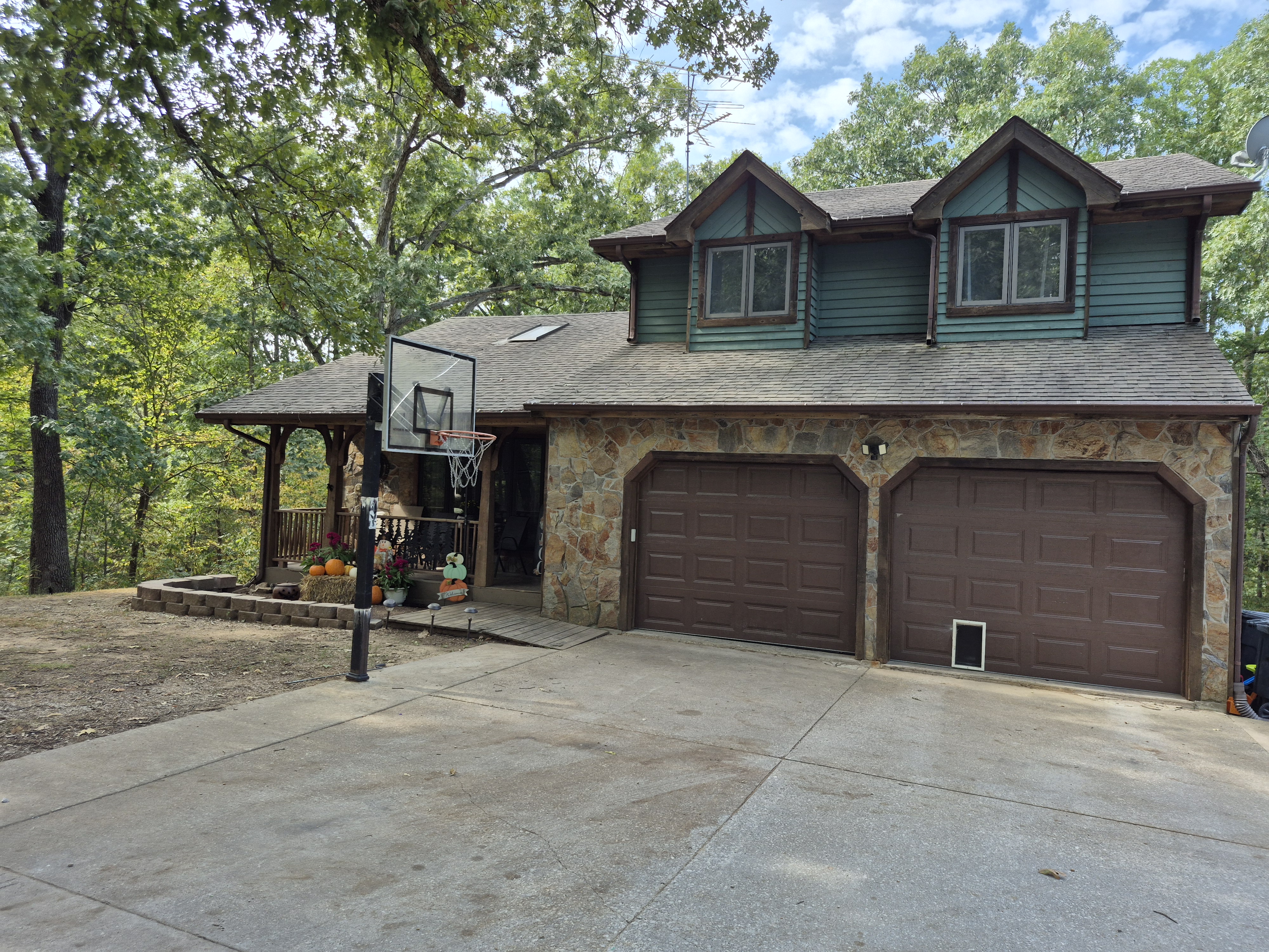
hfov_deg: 73.9
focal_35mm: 23
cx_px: 634
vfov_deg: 58.9
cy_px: 476
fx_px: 843
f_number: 1.8
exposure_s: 1/598
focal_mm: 5.4
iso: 25
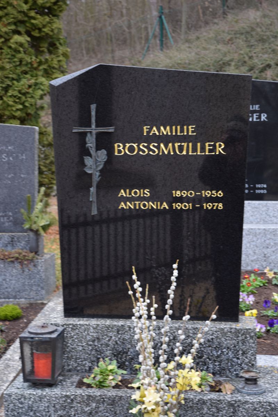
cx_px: 139
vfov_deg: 31.9
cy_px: 208
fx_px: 730
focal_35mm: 63
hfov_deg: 21.6
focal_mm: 42
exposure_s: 1/80
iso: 400
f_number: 4.8
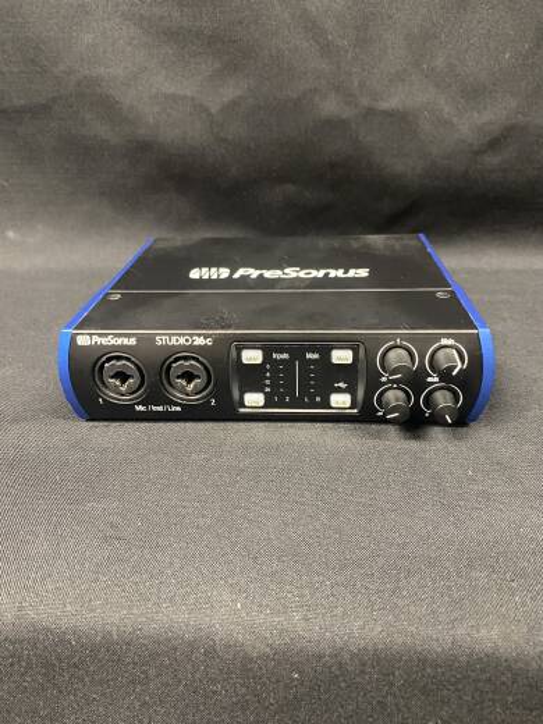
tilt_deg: -27.2
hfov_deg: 53.1
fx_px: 544
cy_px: 362
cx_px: 272
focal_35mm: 26
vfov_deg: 67.3
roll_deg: +3.2
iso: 640
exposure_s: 1/30
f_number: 1.8
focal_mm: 4.25
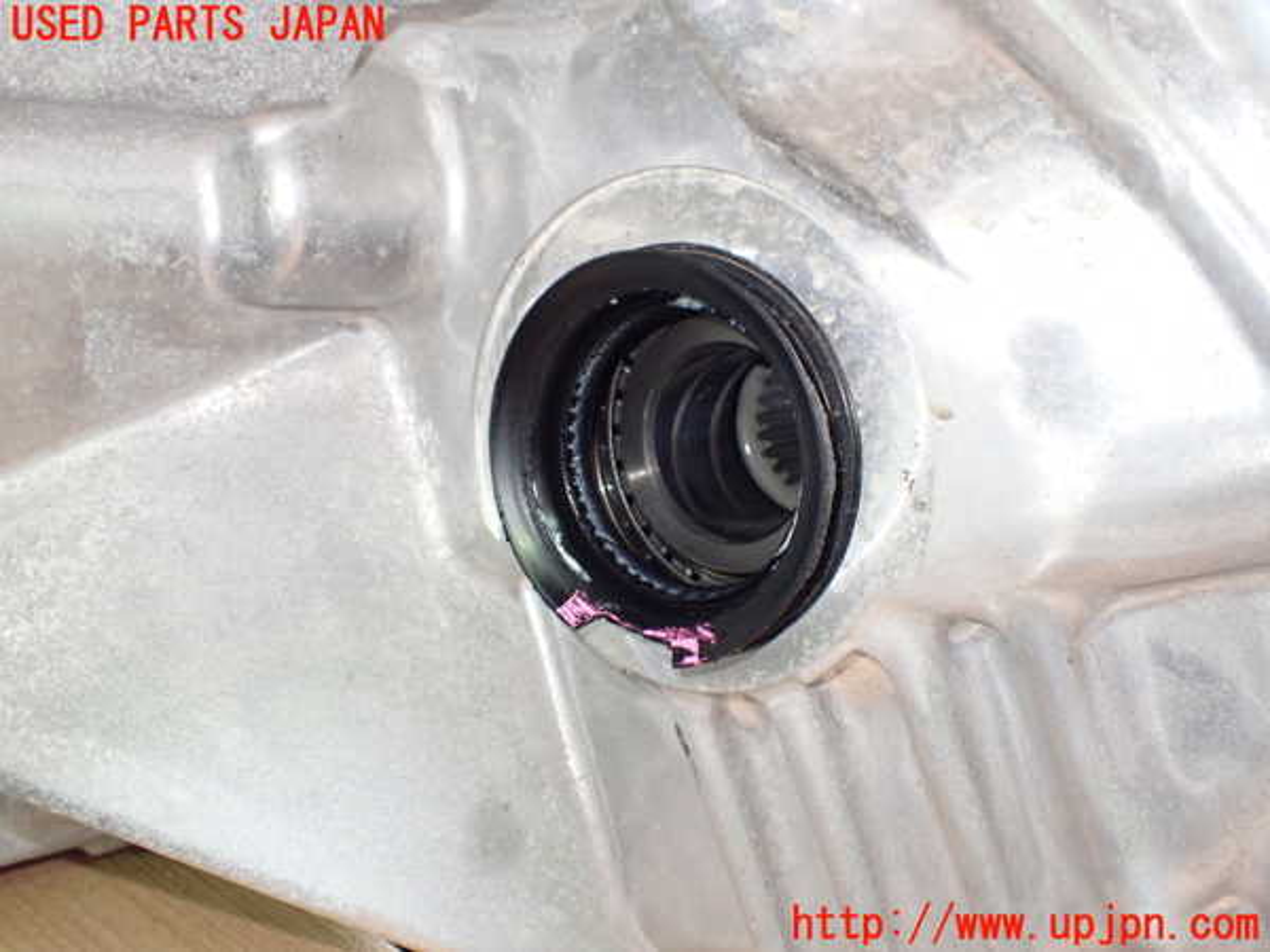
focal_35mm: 30
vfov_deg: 46.8
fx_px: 1101
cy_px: 476
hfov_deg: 60.0
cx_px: 635
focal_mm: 5.4
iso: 800
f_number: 2.3
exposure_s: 1/60
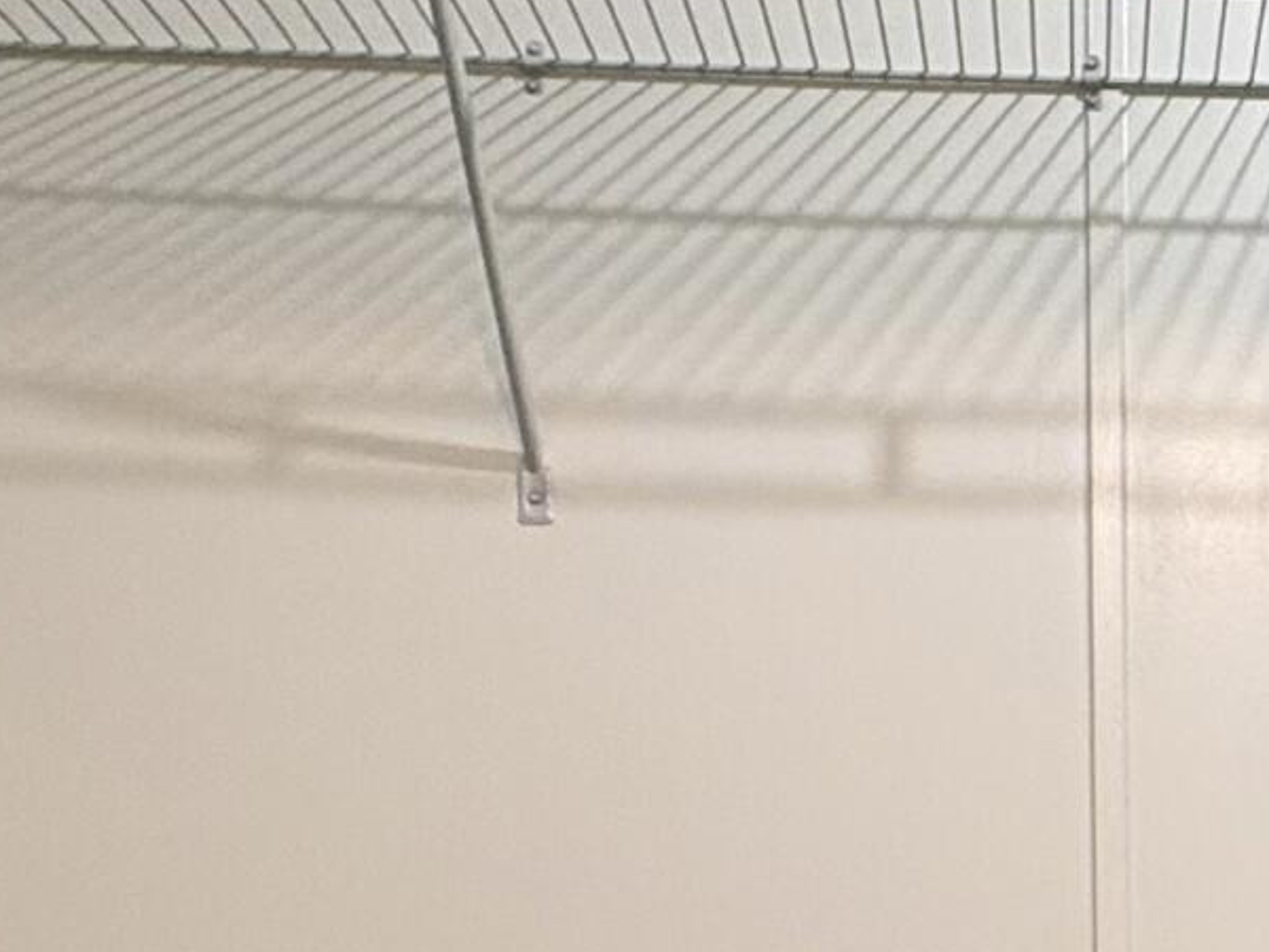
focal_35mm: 70
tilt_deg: -0.7
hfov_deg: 26.2
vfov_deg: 19.5
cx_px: 1286
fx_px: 2566
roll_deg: +0.8
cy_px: 1208
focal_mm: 2.22
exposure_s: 1/60
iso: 200
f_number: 2.2
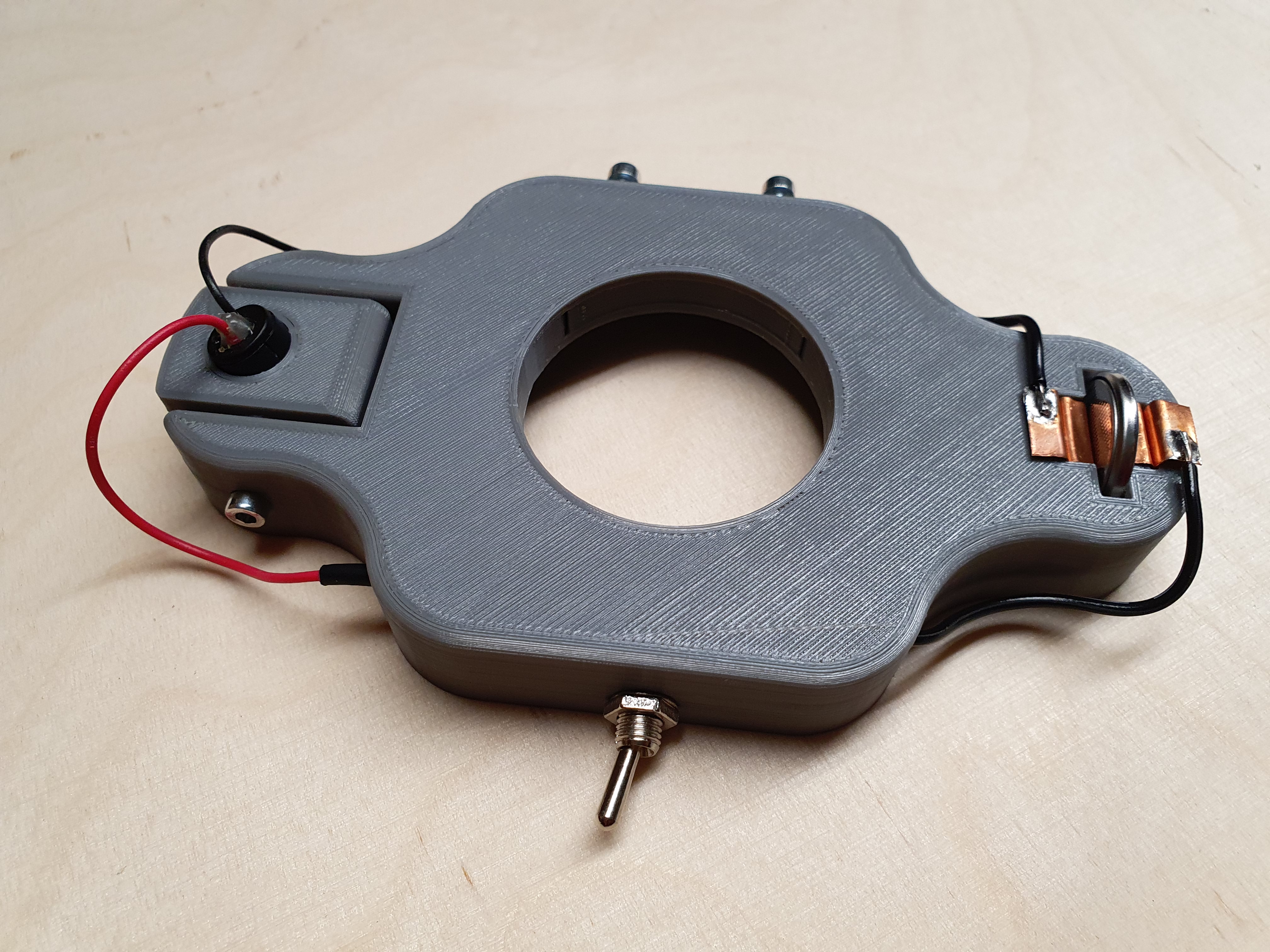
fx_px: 954
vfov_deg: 53.1
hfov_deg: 67.3
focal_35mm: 26
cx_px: 635
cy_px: 476
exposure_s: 1/100
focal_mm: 4.32
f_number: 2.4
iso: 160
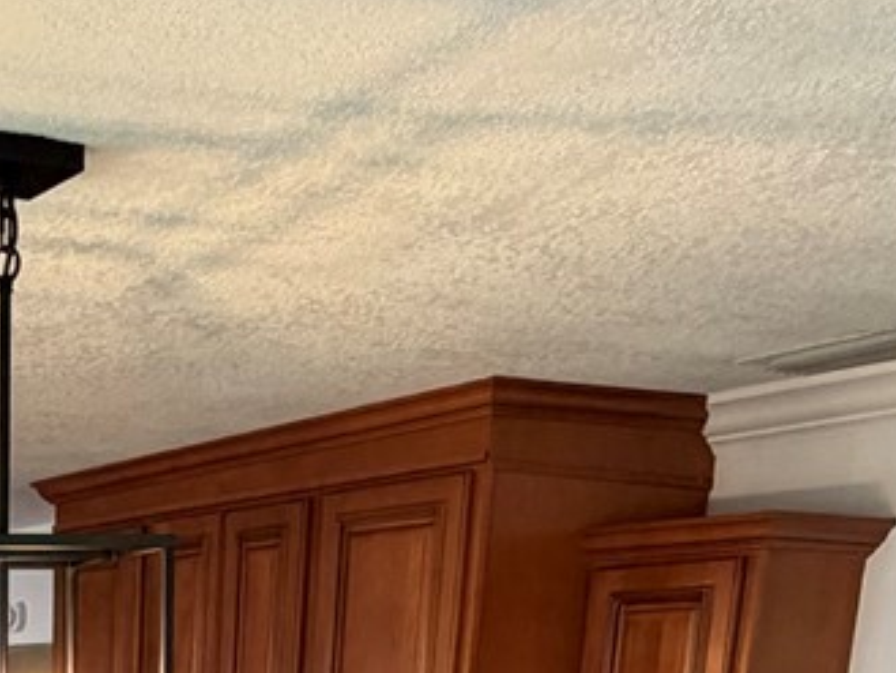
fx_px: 1761
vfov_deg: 16.7
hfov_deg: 26.8
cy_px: 1313
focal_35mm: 68
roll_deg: -0.2
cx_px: -25
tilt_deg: -18.1
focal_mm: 2.22
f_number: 2.2
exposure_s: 1/60
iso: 160
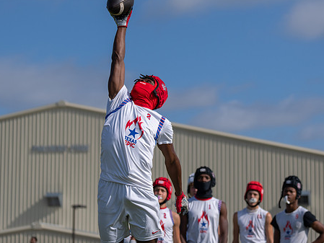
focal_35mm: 125
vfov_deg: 11.9
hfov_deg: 15.8
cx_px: 157
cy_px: 83
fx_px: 1170
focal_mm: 70
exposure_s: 1/5000
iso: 100
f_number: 2.8
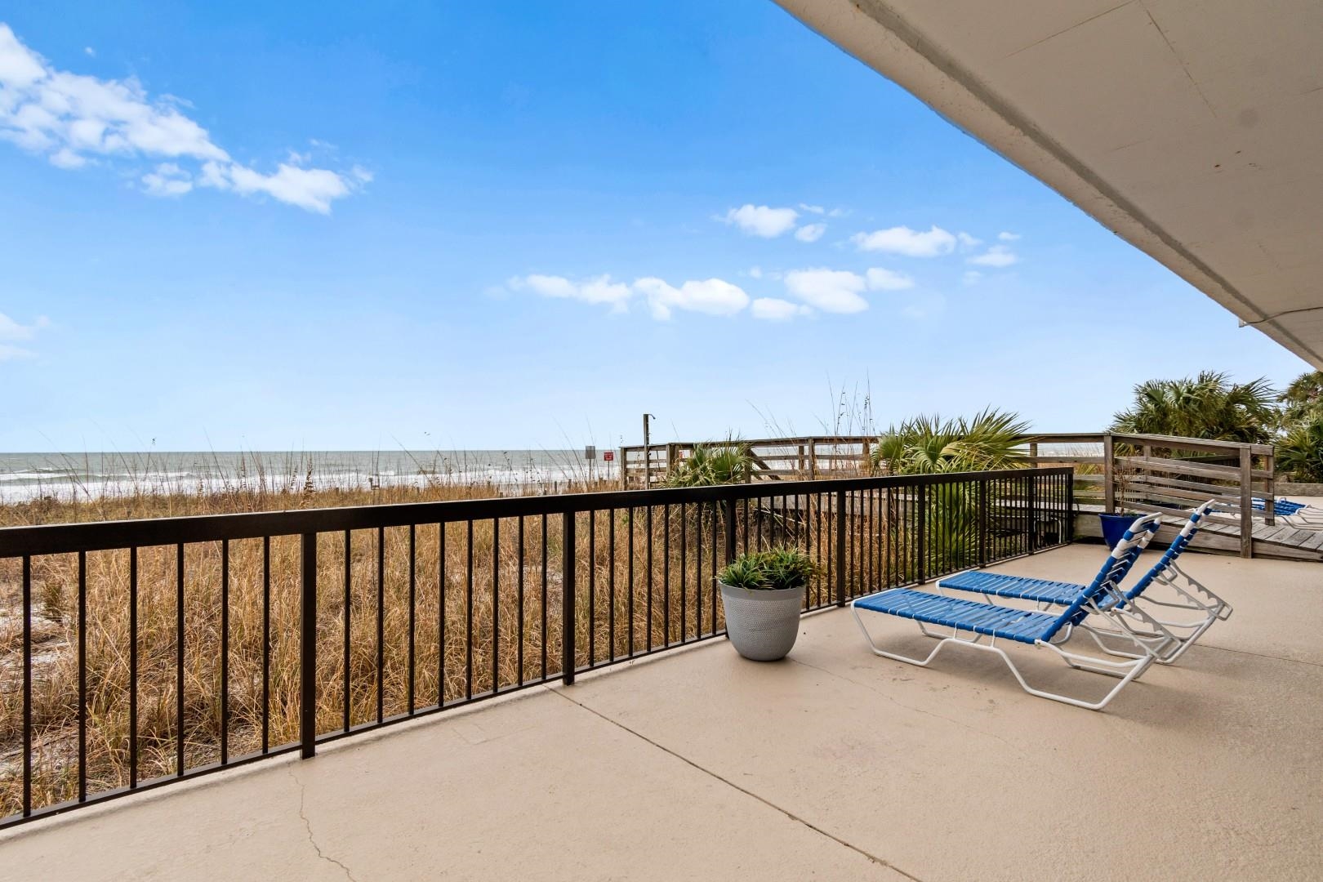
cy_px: 441
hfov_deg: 93.3
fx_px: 625
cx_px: 662
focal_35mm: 17
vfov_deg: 70.4
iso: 100
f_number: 8
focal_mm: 11.5
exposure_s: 1/250
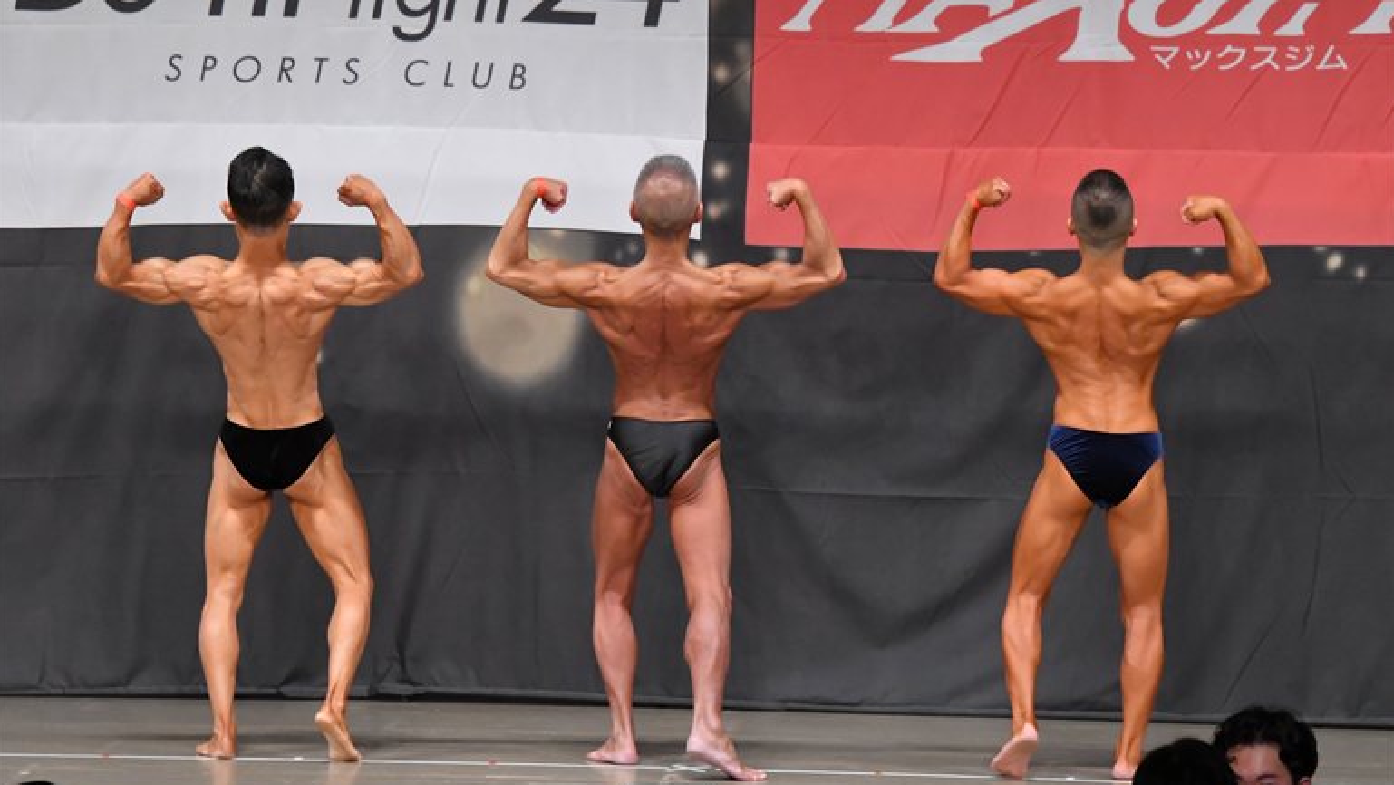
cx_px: 695
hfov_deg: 11.2
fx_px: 7136
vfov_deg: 6.3
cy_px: 437
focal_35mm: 193
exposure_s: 1/400
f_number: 5.6
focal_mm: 122
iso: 5000
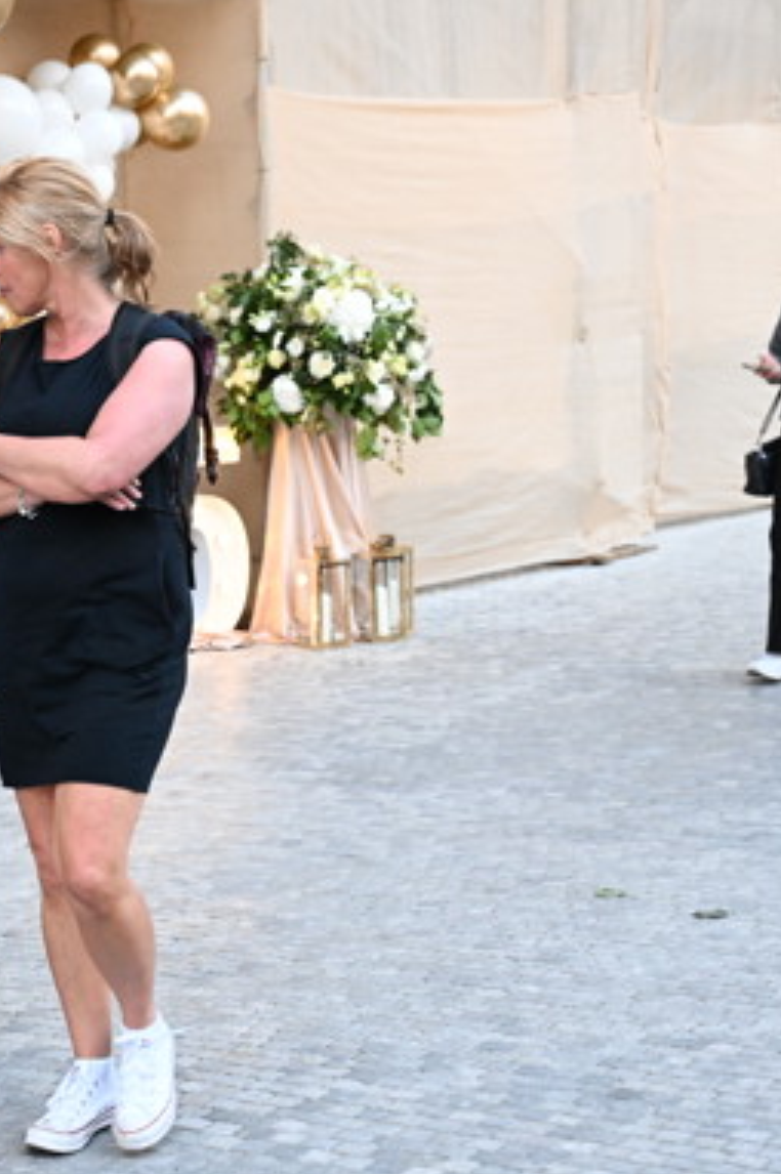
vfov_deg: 23.9
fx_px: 2771
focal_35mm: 85
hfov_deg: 15.4
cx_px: -163
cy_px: 676
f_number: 5
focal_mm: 47
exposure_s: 1/320
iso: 5000
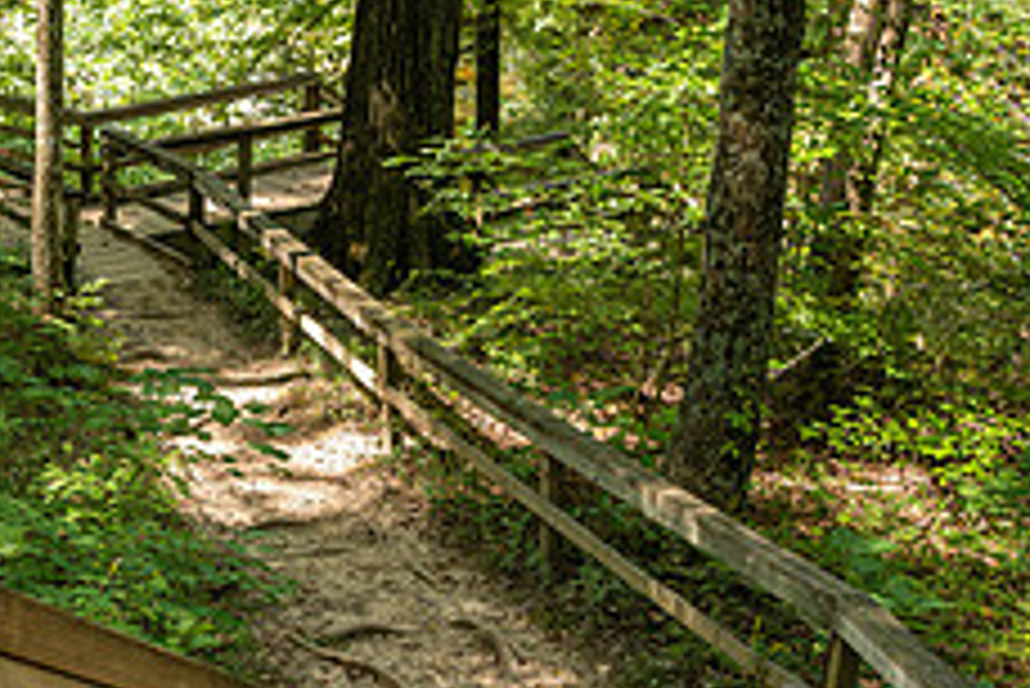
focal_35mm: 71
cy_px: 384
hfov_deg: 27.1
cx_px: 36
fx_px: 2033
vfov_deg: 19.2
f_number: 8
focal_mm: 28
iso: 900
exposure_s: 1/125
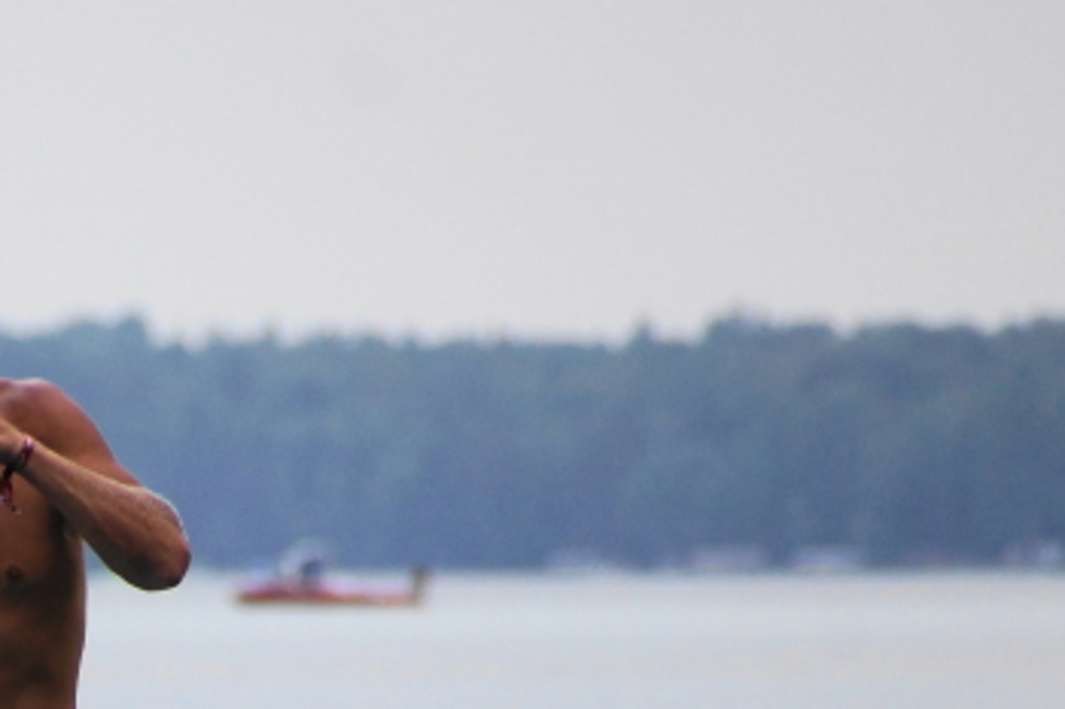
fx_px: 31697
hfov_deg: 1.9
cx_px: -250
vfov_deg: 1.3
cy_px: 959
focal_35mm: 1072
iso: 250
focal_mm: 250
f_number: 6.3
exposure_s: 1/400
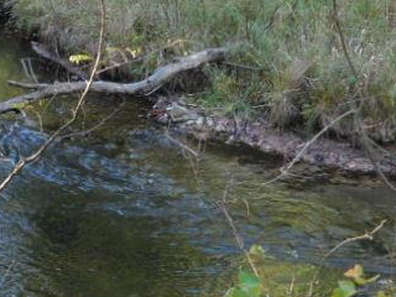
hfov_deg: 14.8
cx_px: 67
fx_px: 1510
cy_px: 189
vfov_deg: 11.2
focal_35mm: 132
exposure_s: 1/30
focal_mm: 11.7
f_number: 4.2
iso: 320
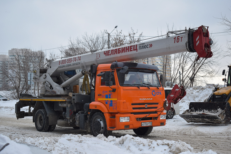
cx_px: 116
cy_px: 77
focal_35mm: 52
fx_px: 337
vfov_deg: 25.8
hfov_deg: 37.9
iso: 400
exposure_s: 1/640
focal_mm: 35
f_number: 5.6
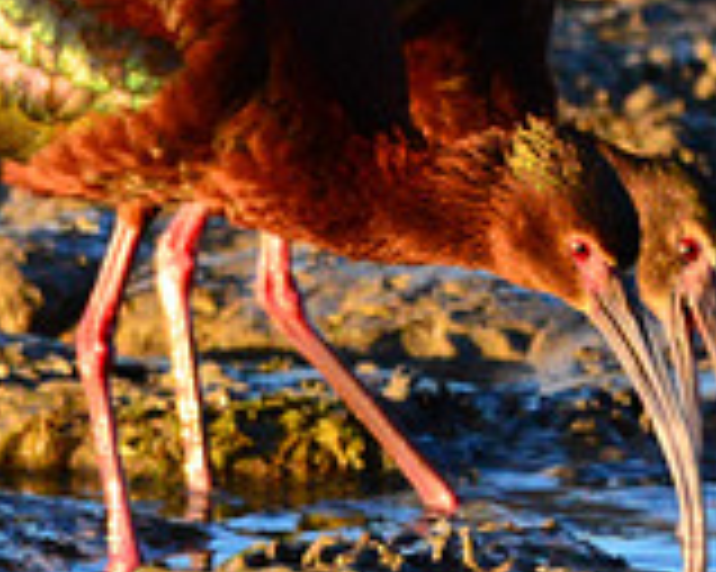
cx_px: 779
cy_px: 466
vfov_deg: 0.8
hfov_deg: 0.9
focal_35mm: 2058
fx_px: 43584
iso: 2000
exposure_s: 1/640
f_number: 10
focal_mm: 600
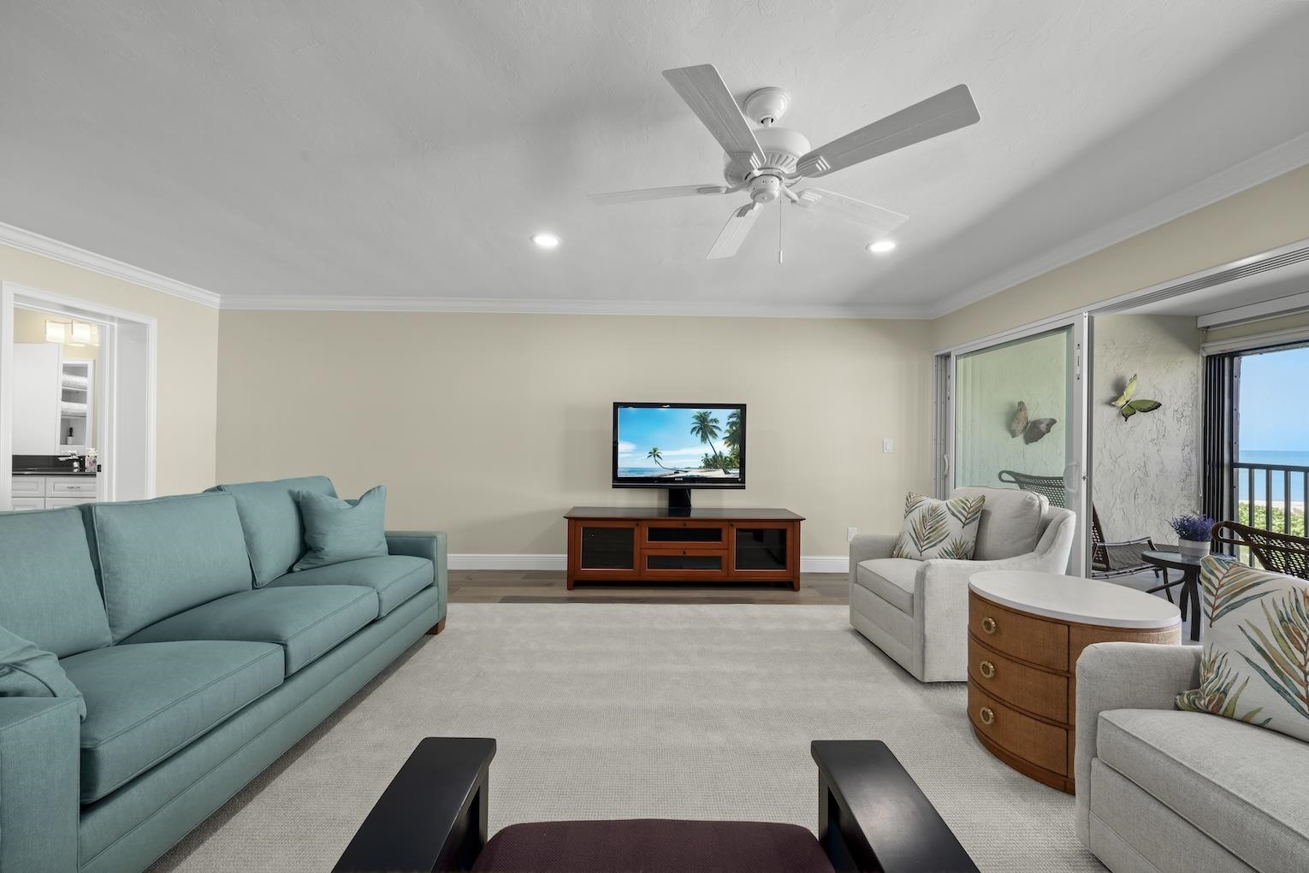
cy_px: 436
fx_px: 509
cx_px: 654
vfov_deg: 81.2
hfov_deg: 104.2
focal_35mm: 14
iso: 400
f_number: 11
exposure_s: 1/2
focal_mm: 14
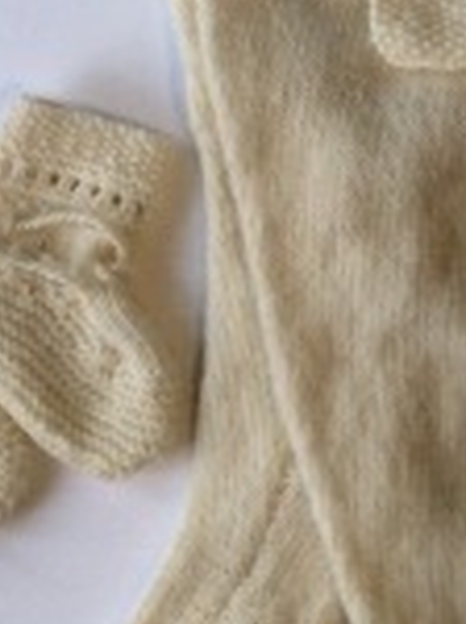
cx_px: 433
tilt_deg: -84.8
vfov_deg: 17.1
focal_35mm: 109
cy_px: -158
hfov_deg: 13.4
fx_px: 1962
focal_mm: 3.3
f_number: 2.4
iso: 40
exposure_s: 1/60
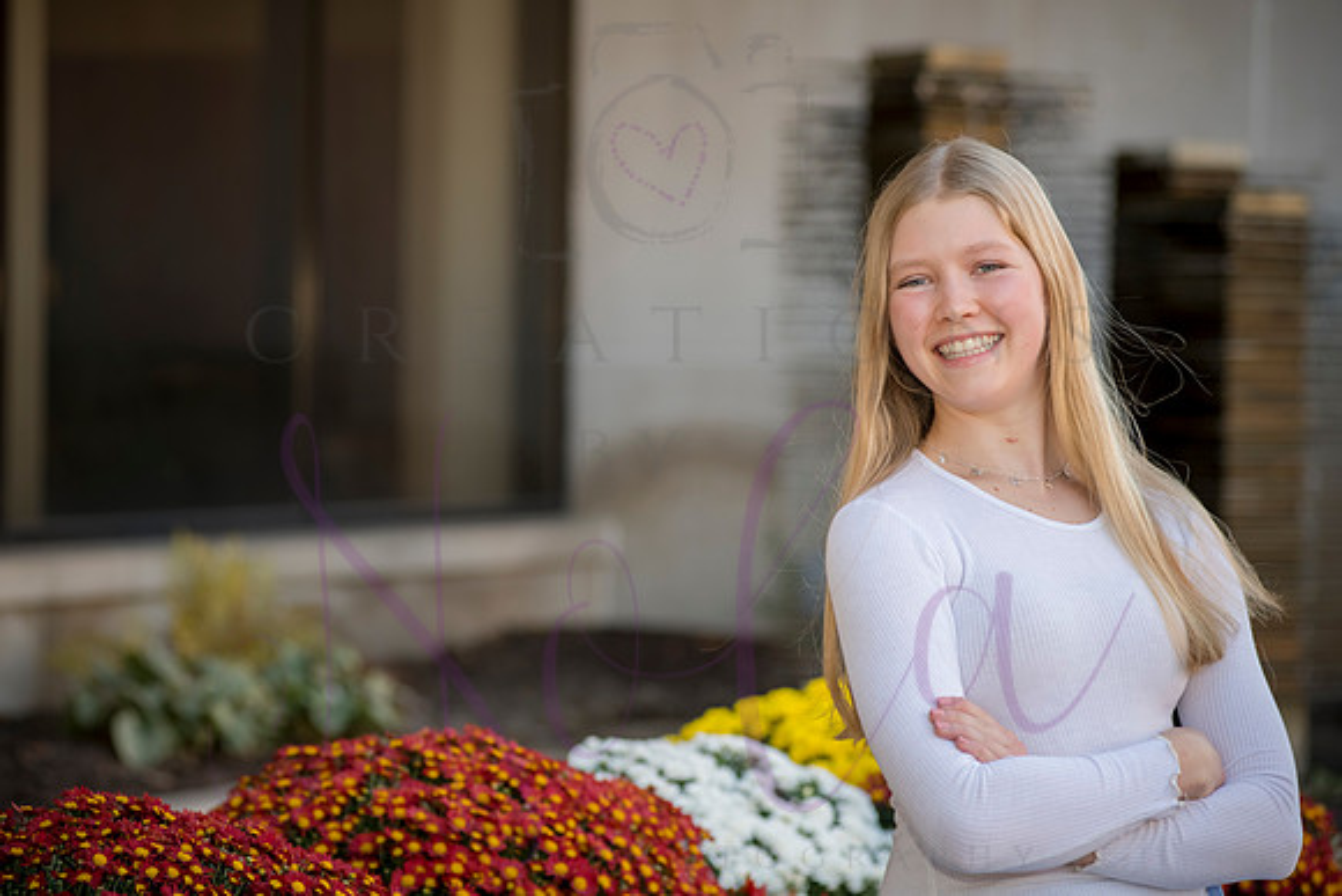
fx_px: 4474
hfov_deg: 17.1
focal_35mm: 120
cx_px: 671
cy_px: 448
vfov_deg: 11.4
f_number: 4
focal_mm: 120
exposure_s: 1/320
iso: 400
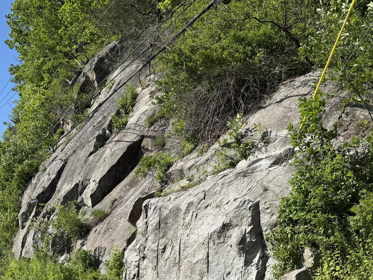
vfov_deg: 28.4
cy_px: 260
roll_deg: -1.0
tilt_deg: -1.3
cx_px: 203
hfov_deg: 38.9
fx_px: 528
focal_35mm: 49
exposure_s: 1/3279
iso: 80
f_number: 1.78
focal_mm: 6.76
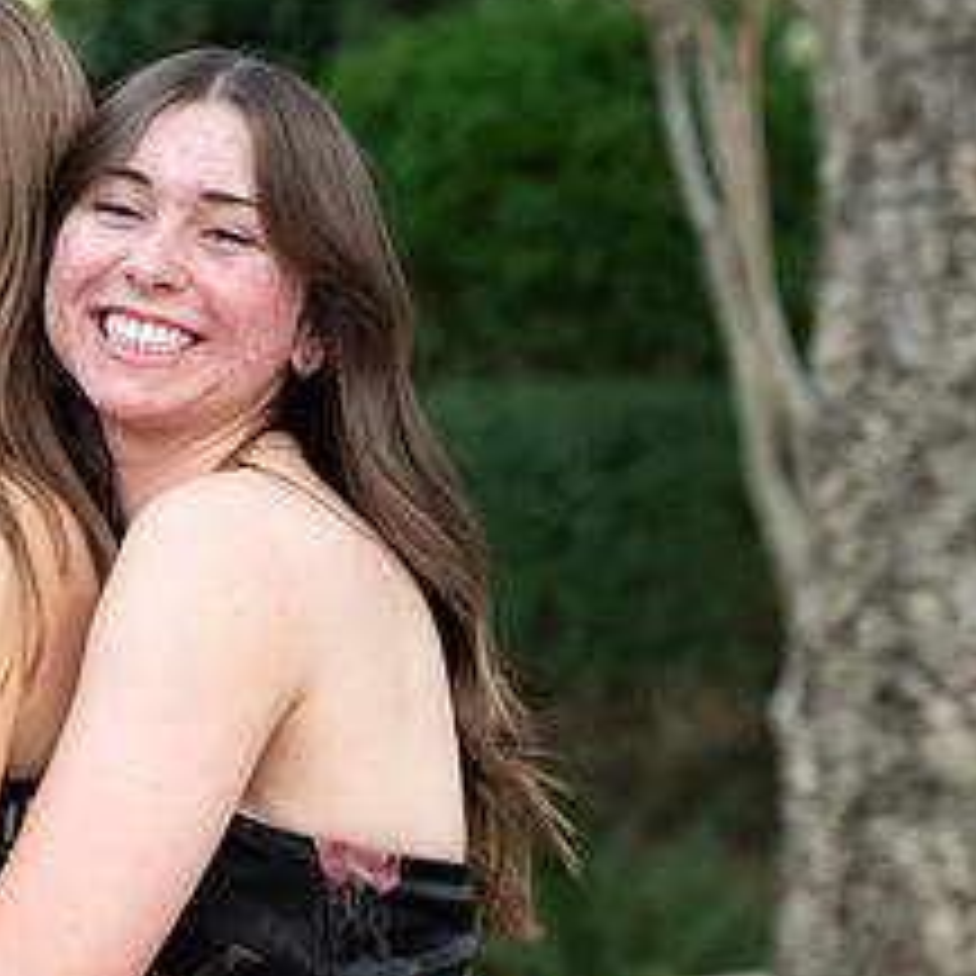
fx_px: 10495
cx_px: 135
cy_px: 551
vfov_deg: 5.3
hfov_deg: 5.3
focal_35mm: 329
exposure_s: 1/640
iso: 1250
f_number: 7.1
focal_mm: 145
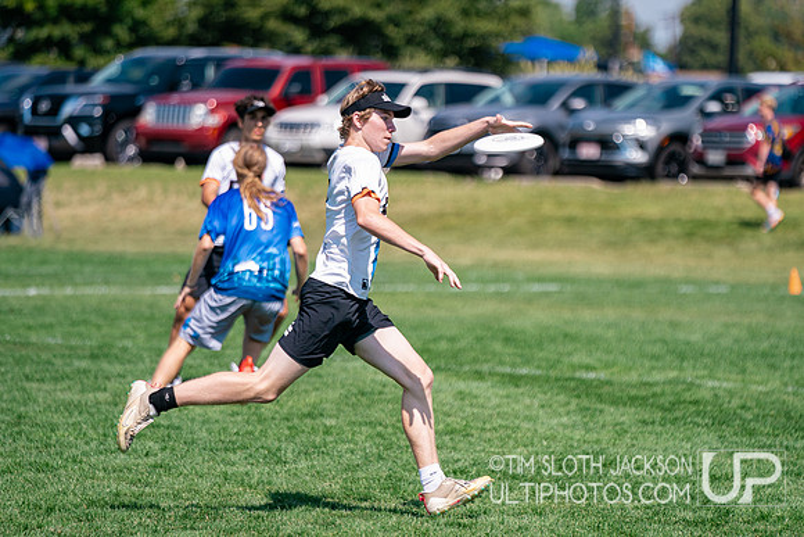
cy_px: 259
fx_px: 5962
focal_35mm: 267
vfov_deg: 5.2
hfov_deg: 7.7
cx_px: 467
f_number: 2.8
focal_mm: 200
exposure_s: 1/5000
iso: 320
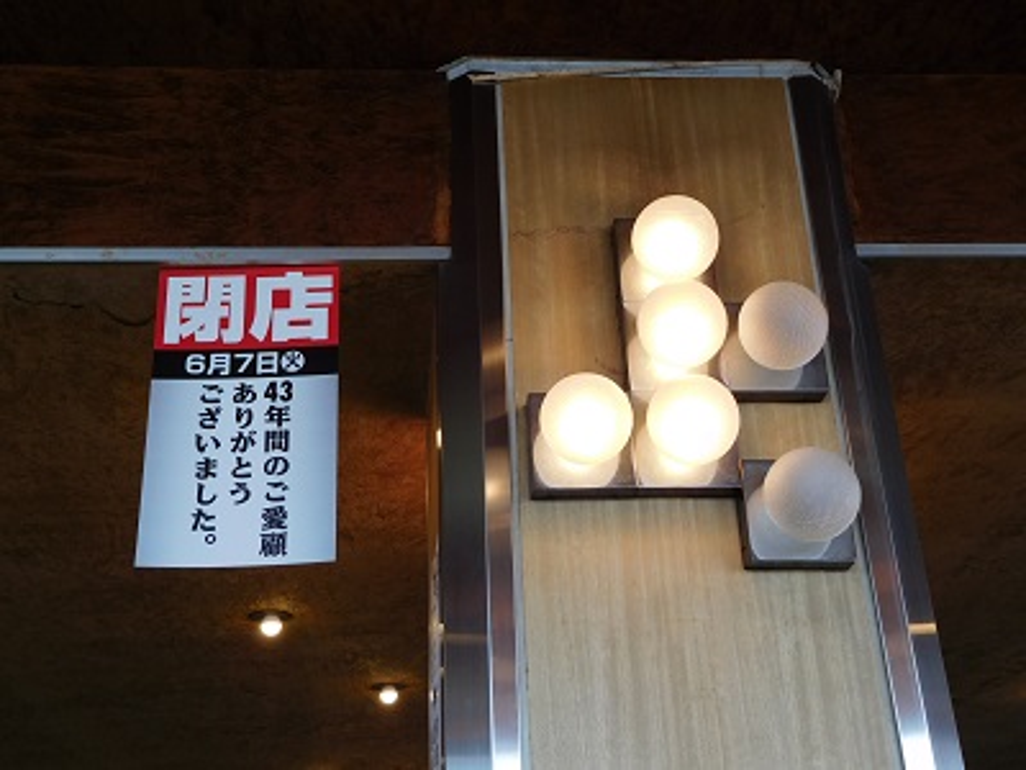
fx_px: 1334
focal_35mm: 45
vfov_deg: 32.2
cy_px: 385
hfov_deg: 42.1
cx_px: 513
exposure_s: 1/50
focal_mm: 8
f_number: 4
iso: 125
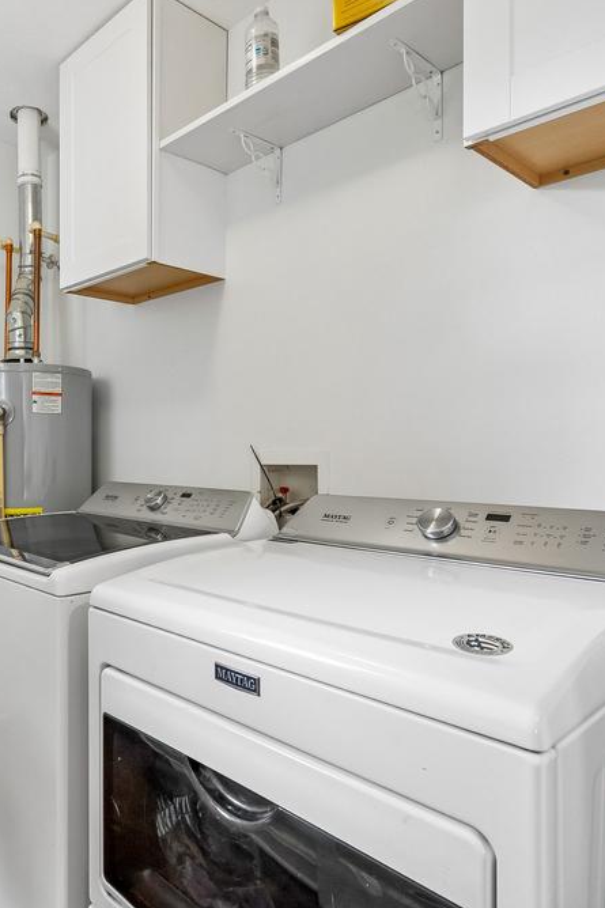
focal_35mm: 23
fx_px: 580
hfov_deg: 50.9
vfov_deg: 76.1
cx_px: 102
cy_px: 460
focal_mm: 10
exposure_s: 1/30
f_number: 5.6
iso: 400
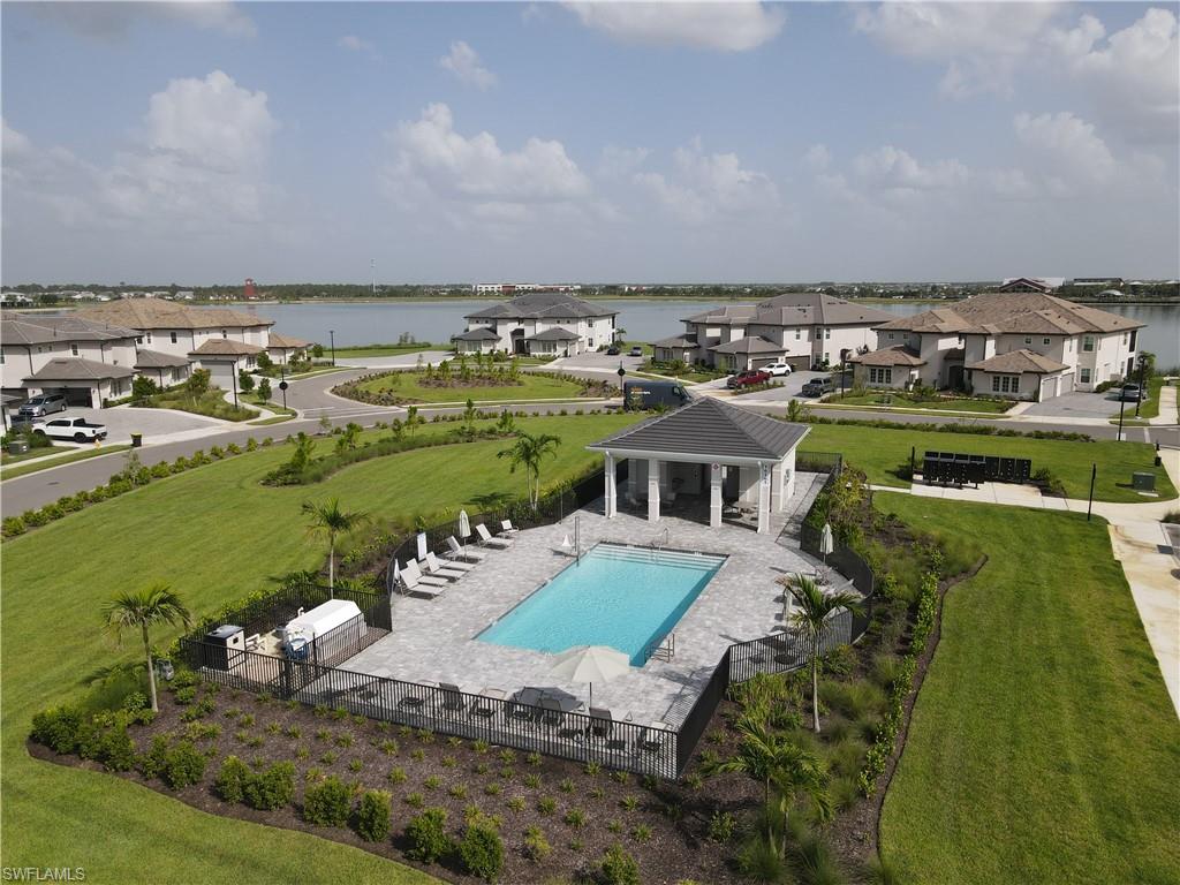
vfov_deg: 56.8
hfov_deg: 71.6
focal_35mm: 24
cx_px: 590
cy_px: 442
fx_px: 818
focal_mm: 4.5
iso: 100
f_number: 2.8
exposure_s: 1/1250
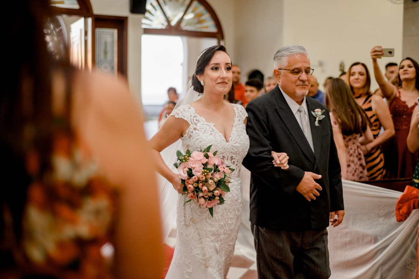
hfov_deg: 39.6
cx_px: 210
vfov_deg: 27.0
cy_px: 140
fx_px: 582
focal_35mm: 50
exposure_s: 1/200
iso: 800
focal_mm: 50
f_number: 2.2
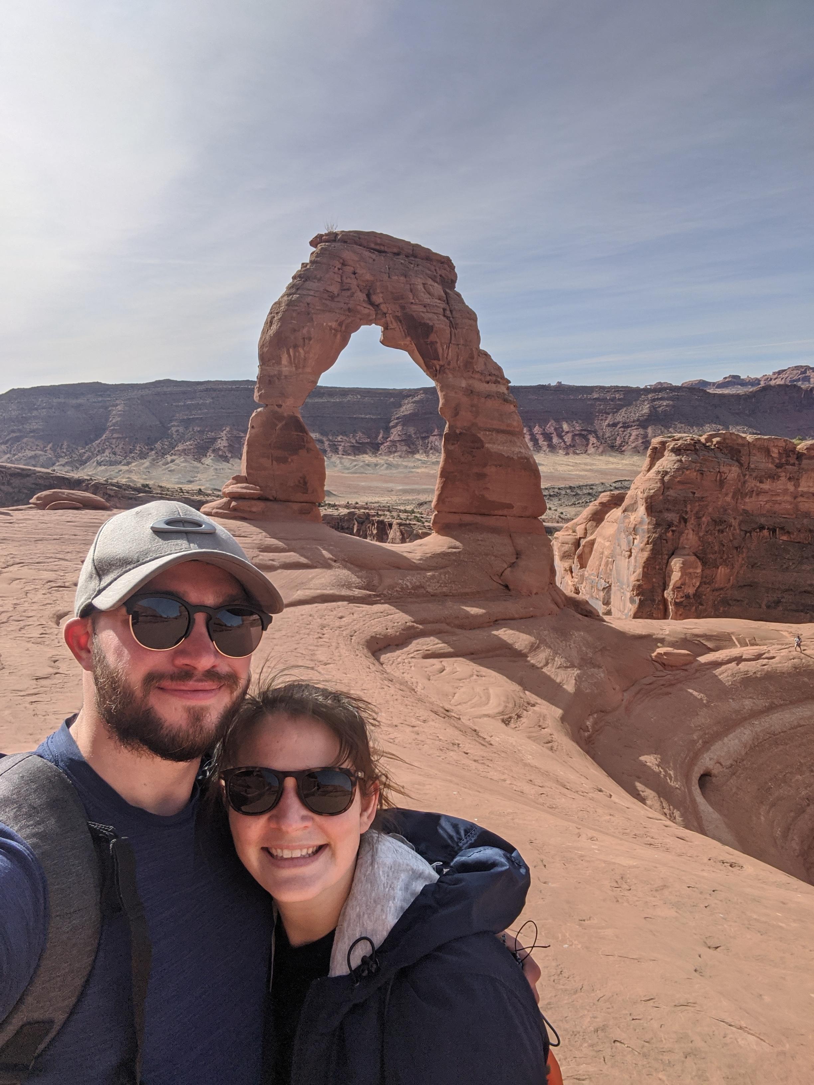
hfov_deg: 63.4
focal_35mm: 21
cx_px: 407
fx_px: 658
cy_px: 542
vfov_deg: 79.0
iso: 60
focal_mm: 2.47
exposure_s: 1/3226
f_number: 2
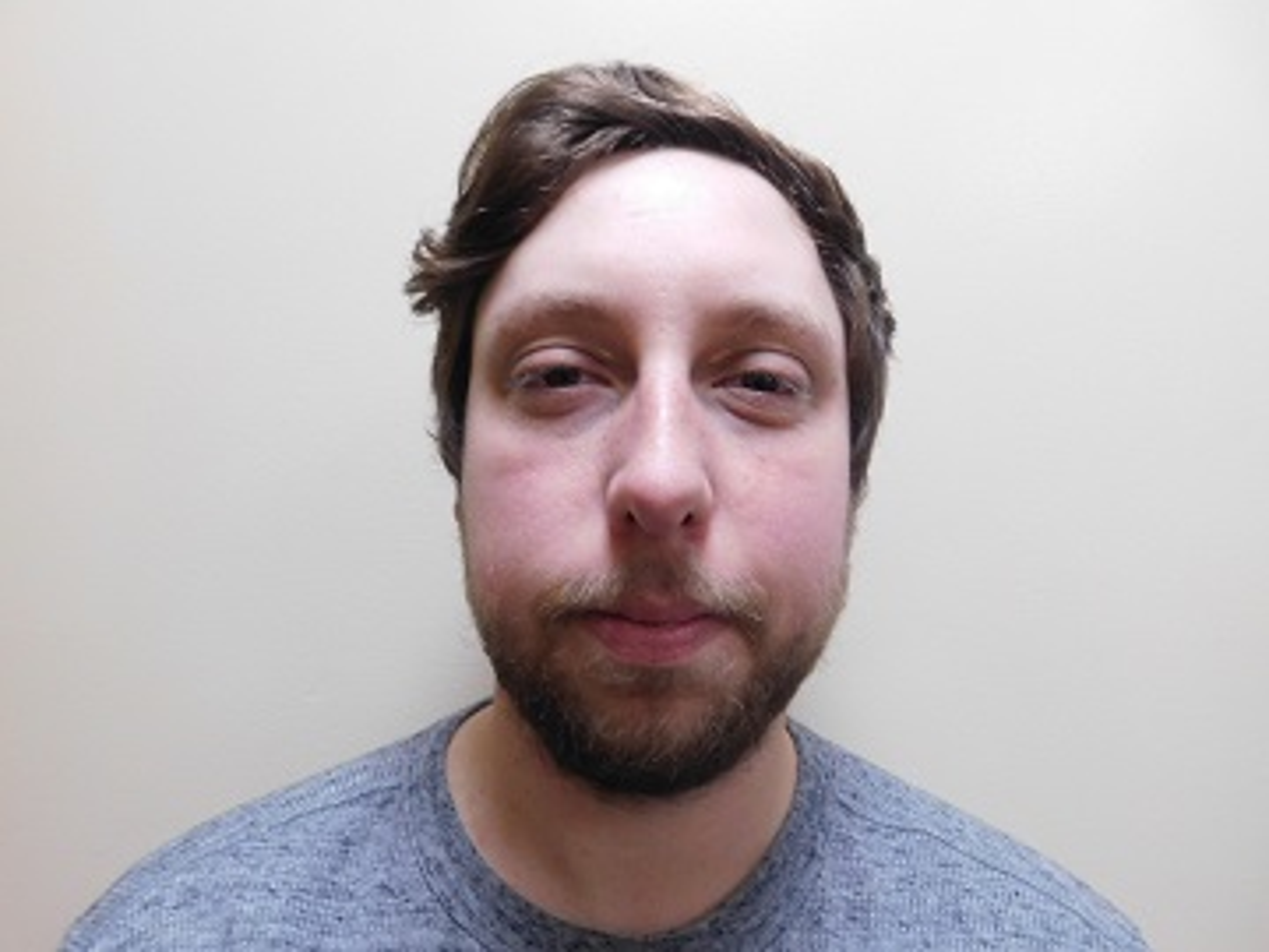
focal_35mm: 23
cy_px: 476
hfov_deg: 73.9
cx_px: 634
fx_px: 843
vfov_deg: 58.9
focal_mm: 4
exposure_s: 1/30
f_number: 3
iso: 250
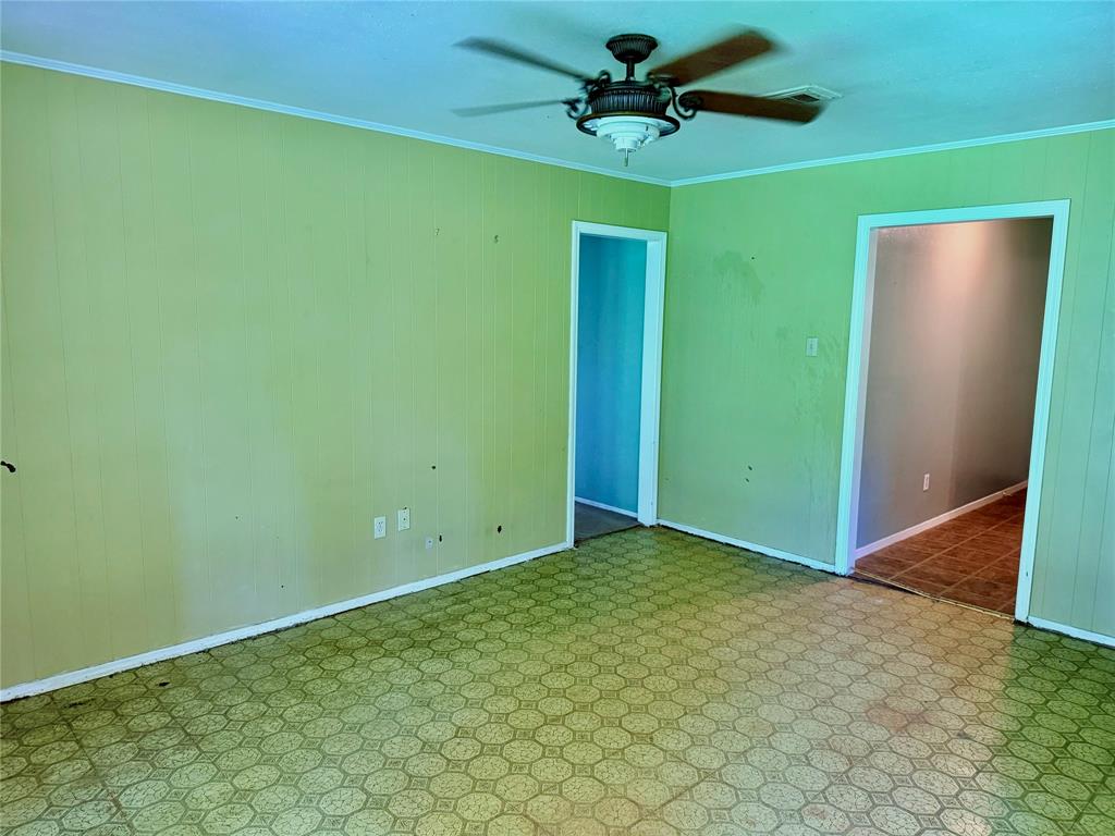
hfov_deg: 71.6
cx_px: 558
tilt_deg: -8.0
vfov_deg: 56.8
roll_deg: -0.9
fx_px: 773
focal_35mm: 24
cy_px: 418
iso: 400
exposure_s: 1/60
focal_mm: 6.76
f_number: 1.78
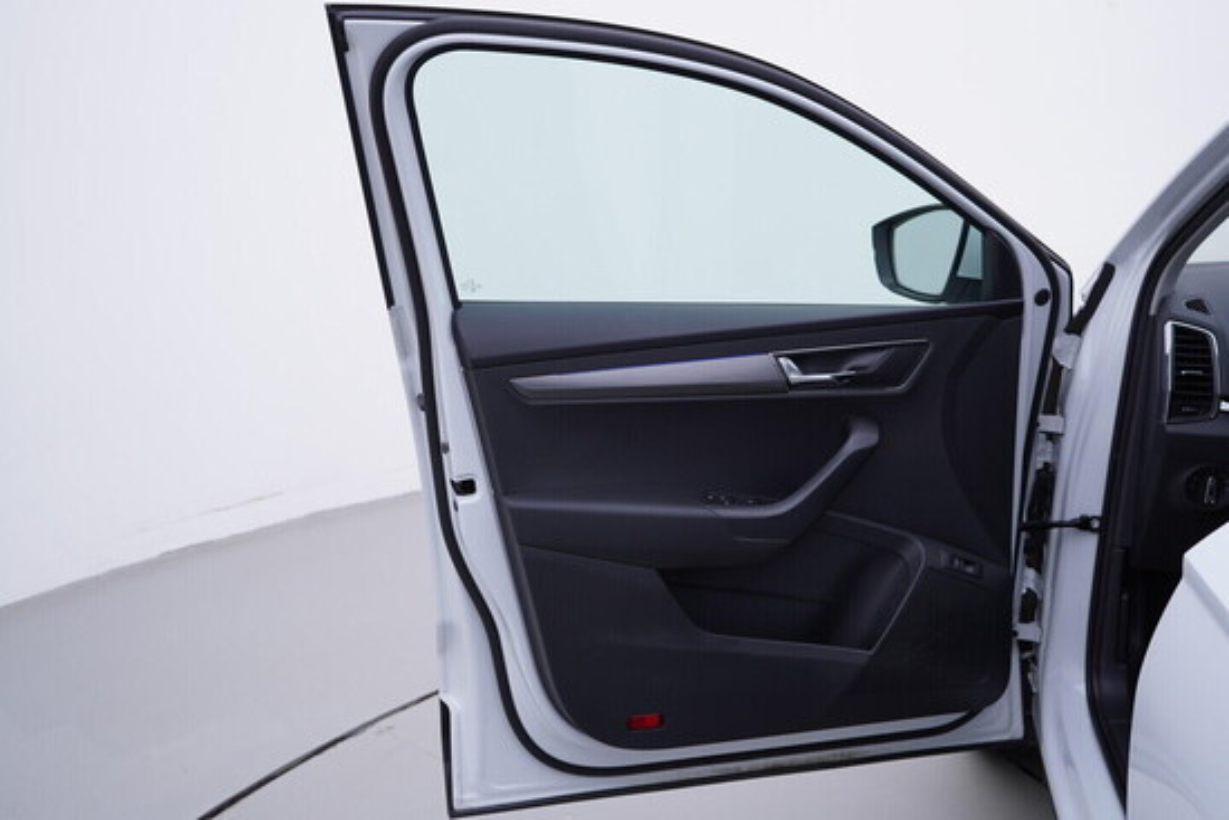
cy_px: 410
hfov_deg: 53.1
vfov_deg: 36.9
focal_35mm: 36
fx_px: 1229
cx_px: 614
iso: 125
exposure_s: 1/60
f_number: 4
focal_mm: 24
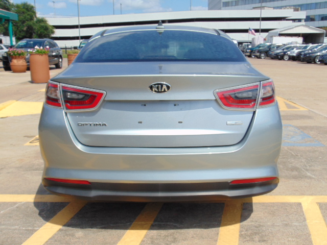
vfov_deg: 40.7
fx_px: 331
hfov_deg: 52.6
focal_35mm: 35
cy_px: 122
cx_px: 164
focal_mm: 6.3
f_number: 8.3
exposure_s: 1/320
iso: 80
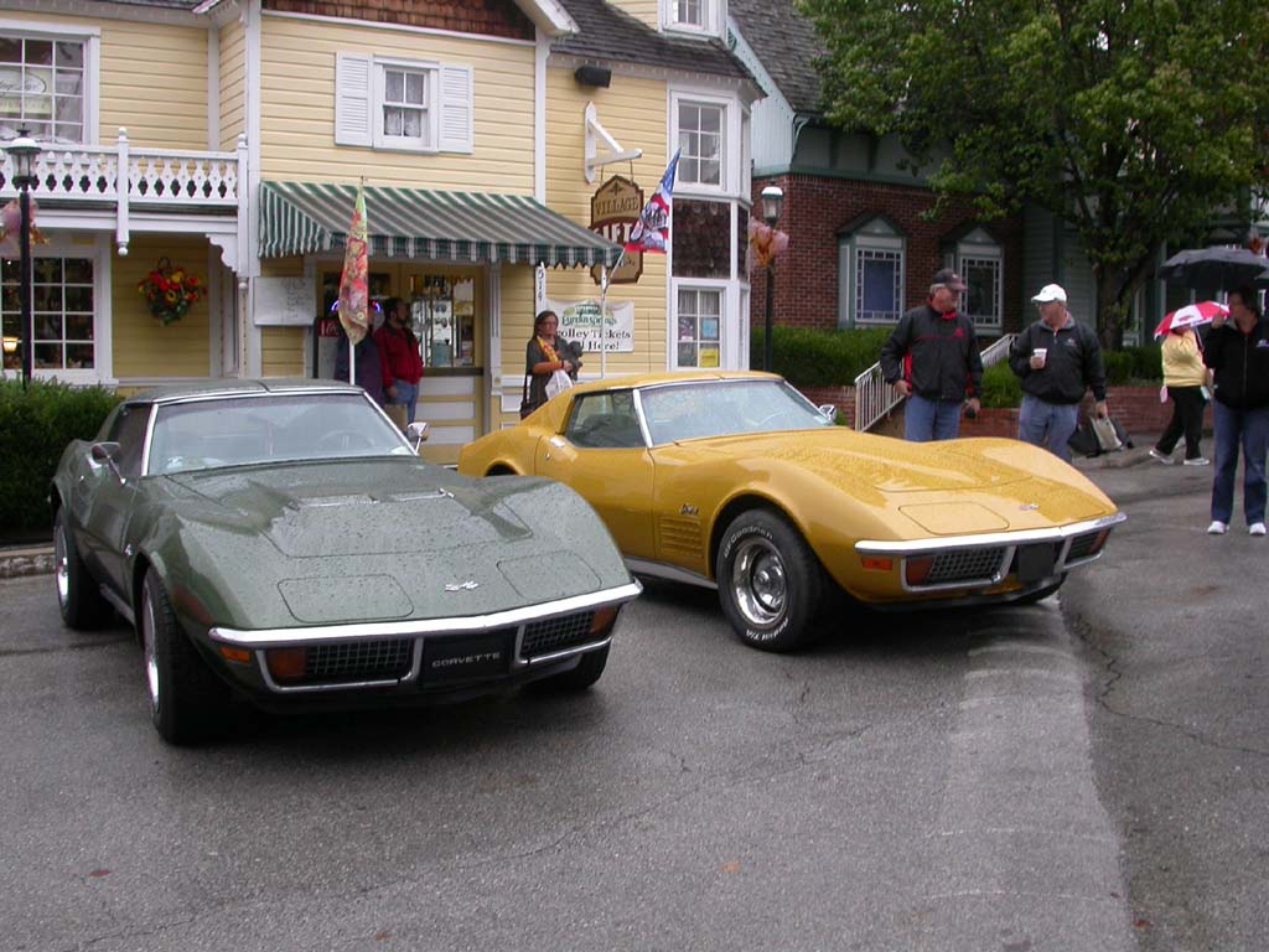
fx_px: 1393
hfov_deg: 49.0
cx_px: 634
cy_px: 476
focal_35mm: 38
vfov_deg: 37.7
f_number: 3.7
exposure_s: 1/90.4
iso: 100
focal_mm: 7.85
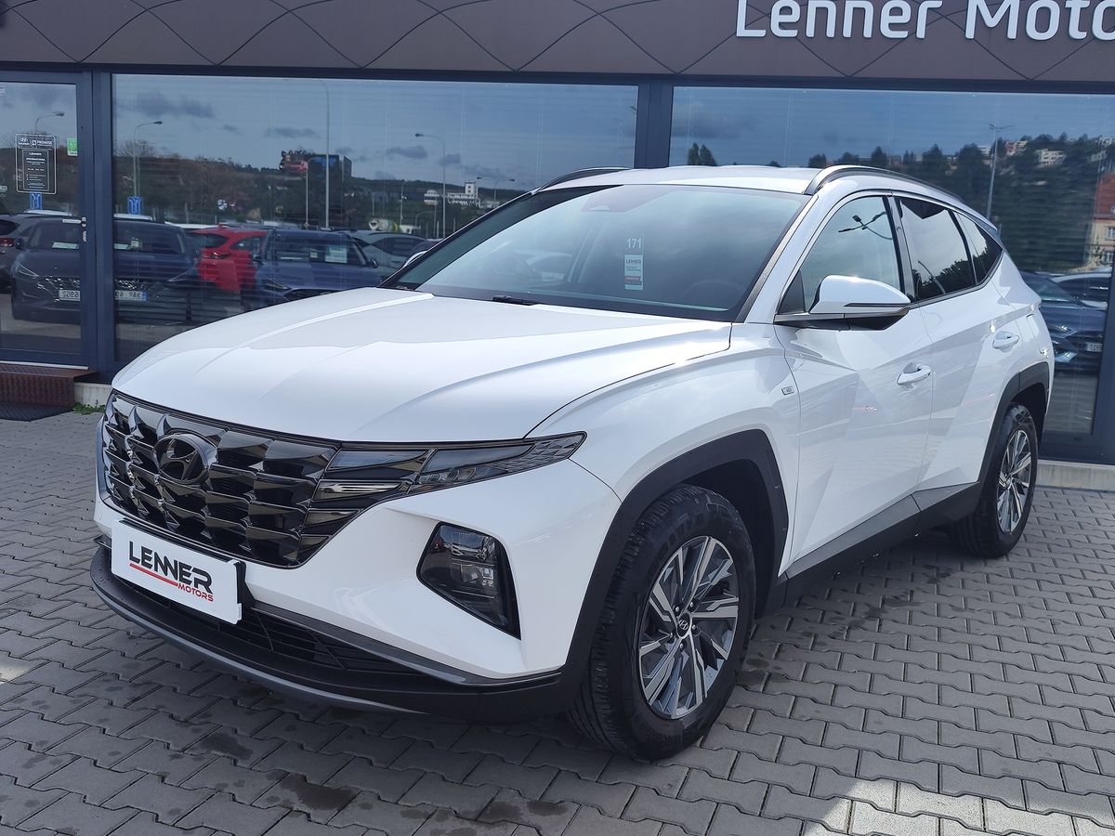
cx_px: 558
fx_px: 741
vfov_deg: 58.9
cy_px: 418
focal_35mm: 23
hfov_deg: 73.9
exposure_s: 1/997
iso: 50
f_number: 1.69
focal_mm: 7.01
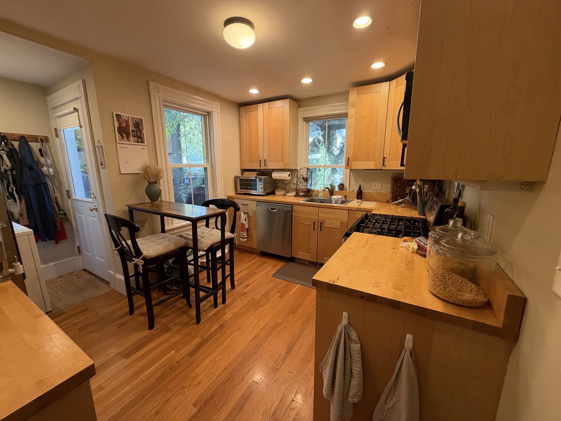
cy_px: 210
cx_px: 280
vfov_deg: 85.7
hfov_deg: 102.1
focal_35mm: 14
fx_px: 227
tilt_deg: -10.4
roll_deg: +1.3
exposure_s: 1/60
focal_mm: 2.22
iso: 320
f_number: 2.2
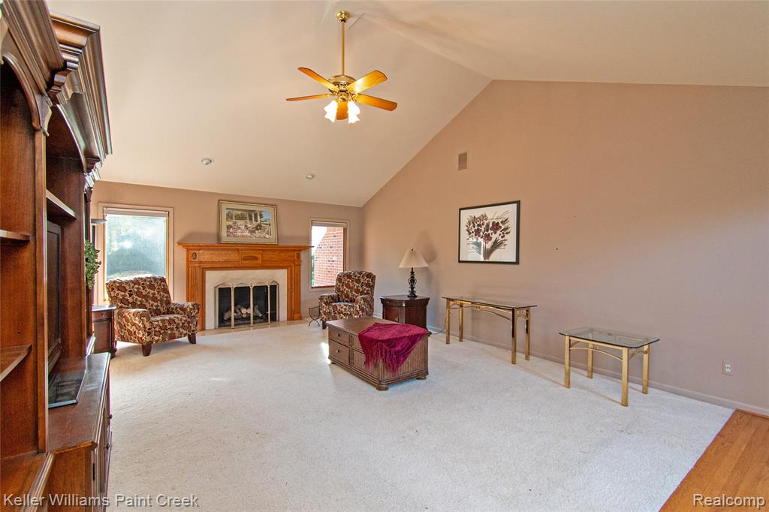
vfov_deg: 77.3
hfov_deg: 100.4
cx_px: 384
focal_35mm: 15
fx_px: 320
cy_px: 256
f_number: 4.5
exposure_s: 1/80
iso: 1250
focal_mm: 10
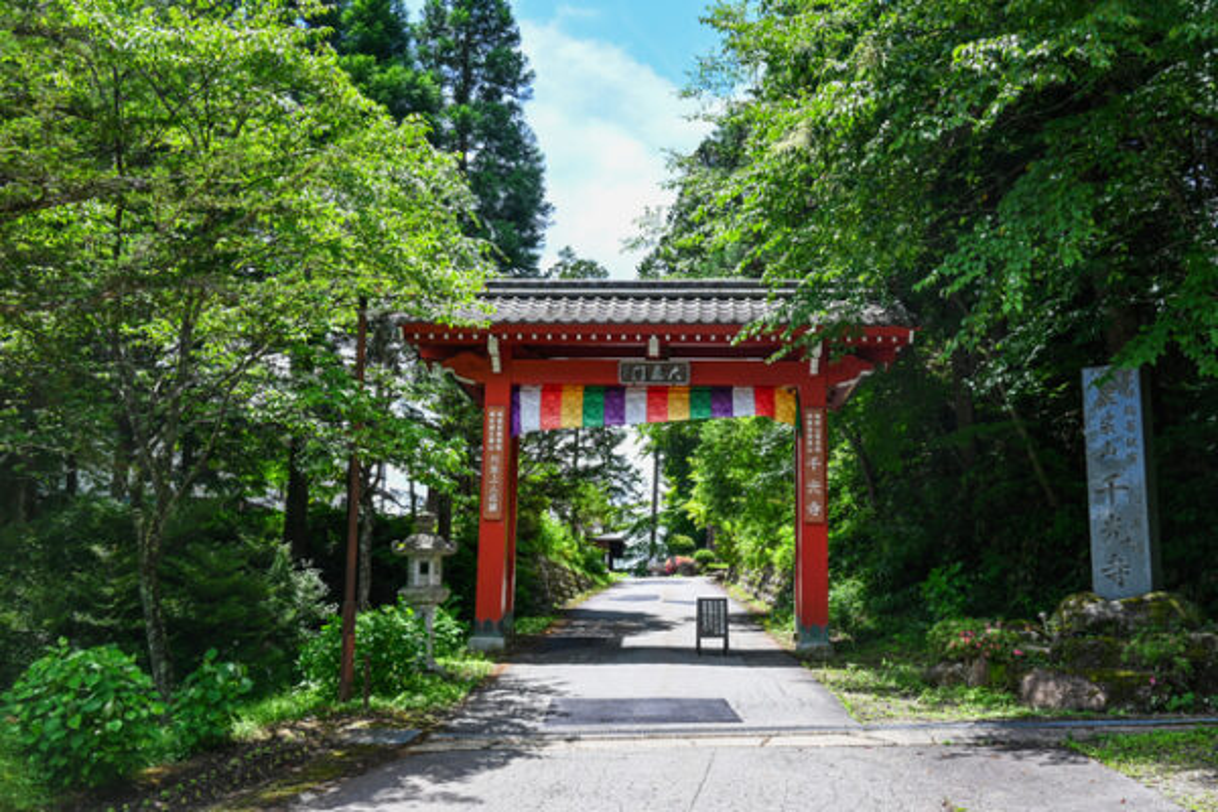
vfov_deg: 35.9
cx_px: 609
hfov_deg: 51.9
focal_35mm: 37
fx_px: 1252
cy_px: 406
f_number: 5.6
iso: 125
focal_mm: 37
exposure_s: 1/250
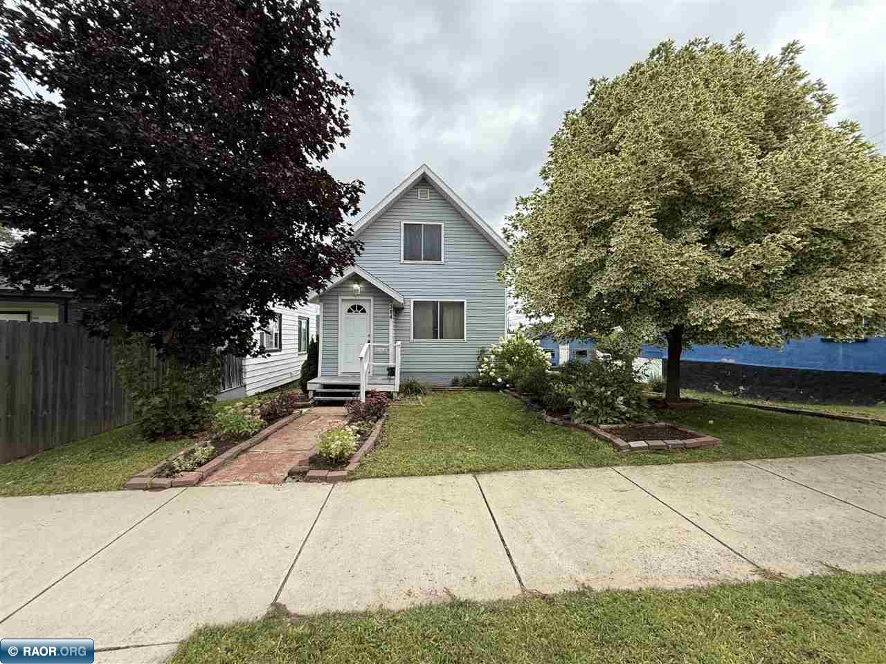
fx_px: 358
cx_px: 443
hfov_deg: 102.1
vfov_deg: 85.7
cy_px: 332
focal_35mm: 14
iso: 64
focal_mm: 2.22
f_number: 2.2
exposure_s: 1/579
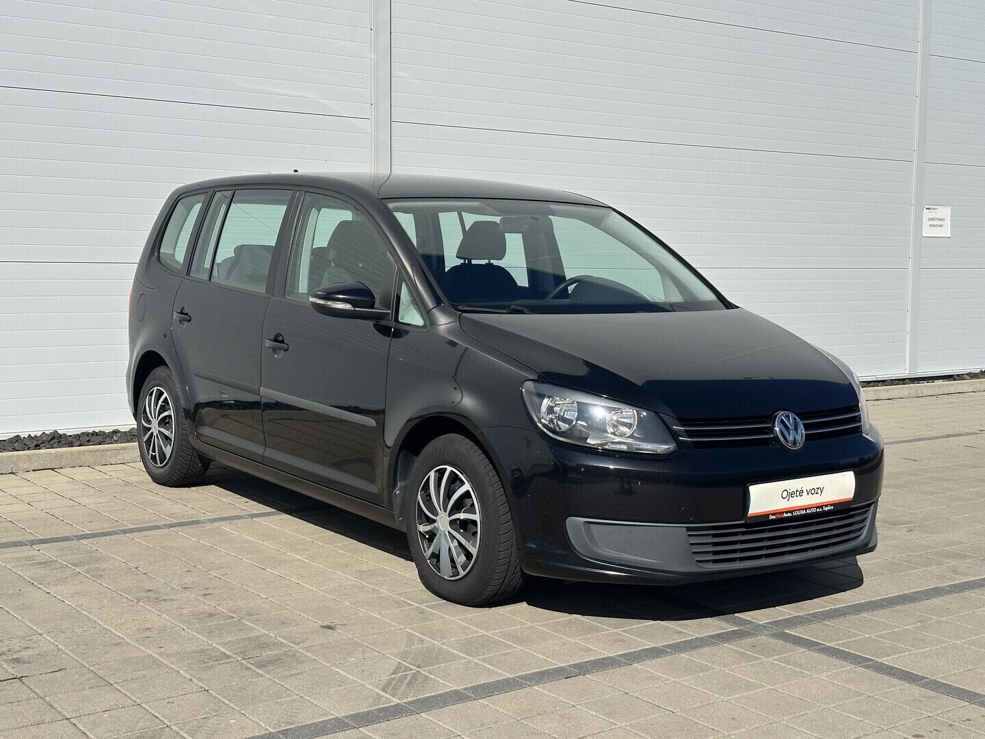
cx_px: 492
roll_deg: -0.1
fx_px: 1366
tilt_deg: -5.1
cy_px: 370
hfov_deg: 39.7
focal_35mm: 48
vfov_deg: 30.3
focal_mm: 6.86
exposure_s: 1/6211
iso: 64
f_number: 1.78
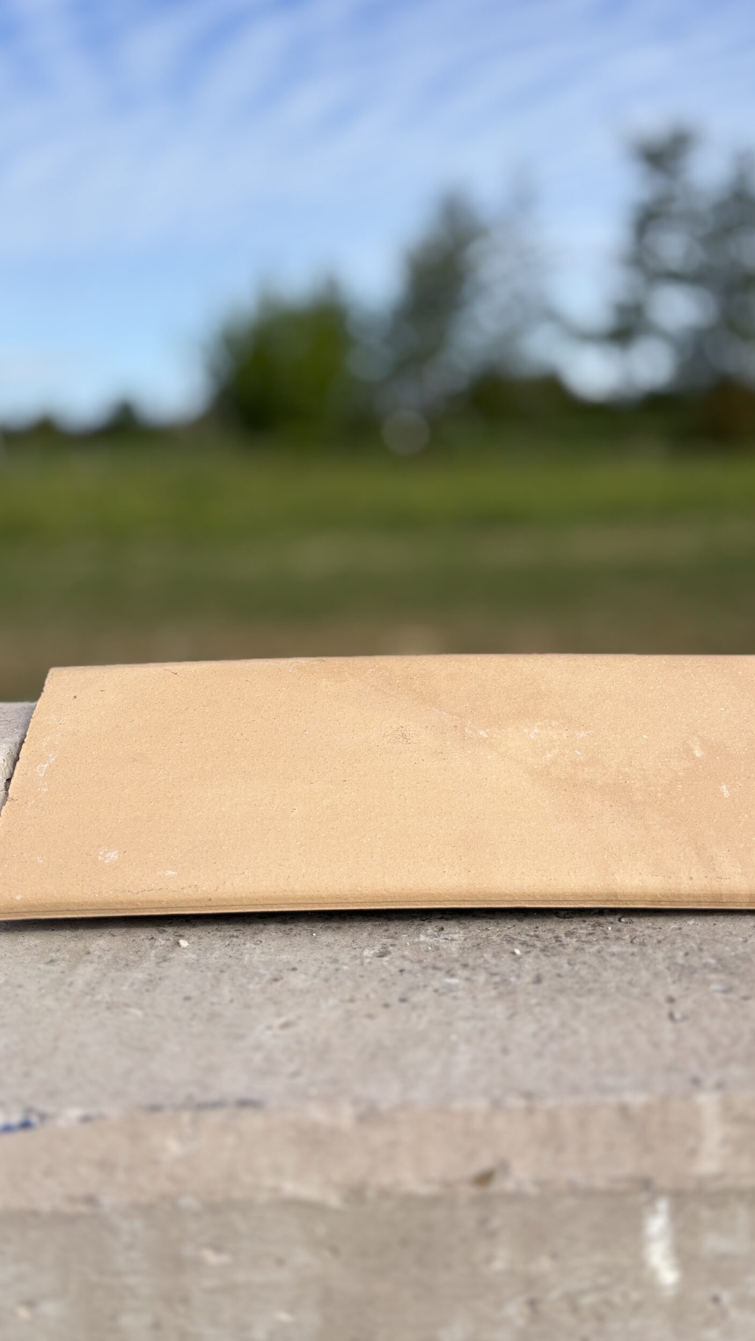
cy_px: 663
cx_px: 391
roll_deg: +0.6
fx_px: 1032
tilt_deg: -11.3
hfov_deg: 40.2
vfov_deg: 66.1
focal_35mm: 29
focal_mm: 5.96
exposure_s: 1/3413
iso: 50
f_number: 1.6
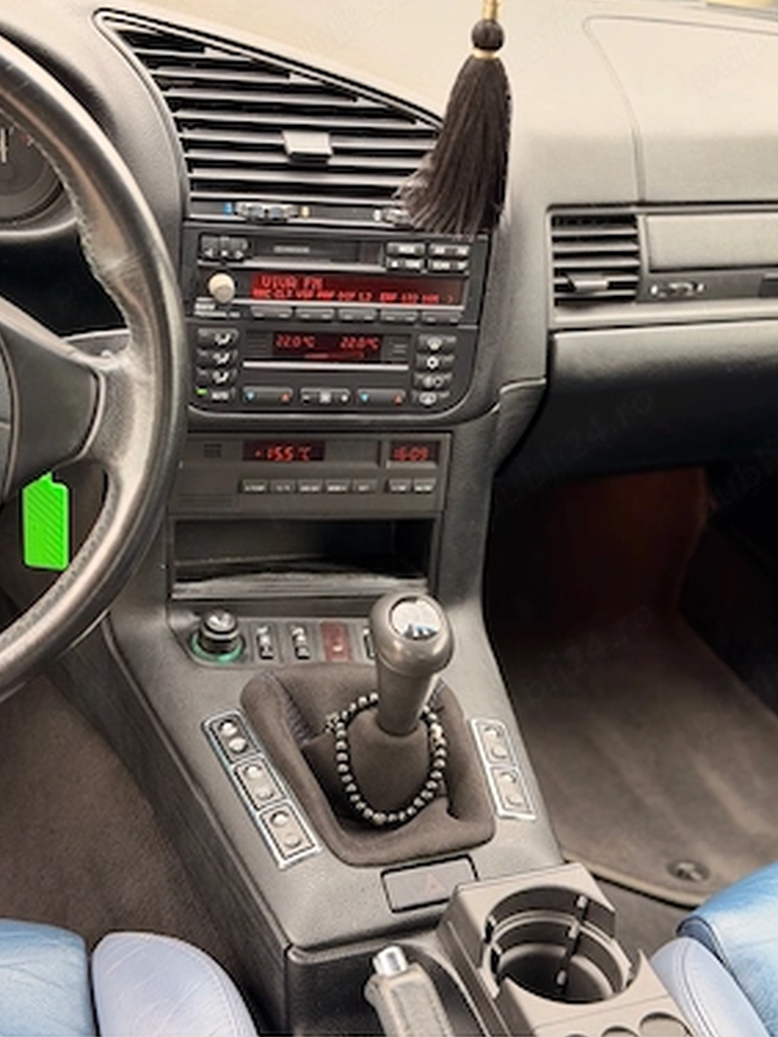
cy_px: 488
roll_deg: -8.1
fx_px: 1528
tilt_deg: -27.6
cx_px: 406
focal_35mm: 51
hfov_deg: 28.6
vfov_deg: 37.5
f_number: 1.78
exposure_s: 1/93
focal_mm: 6.76
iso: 100
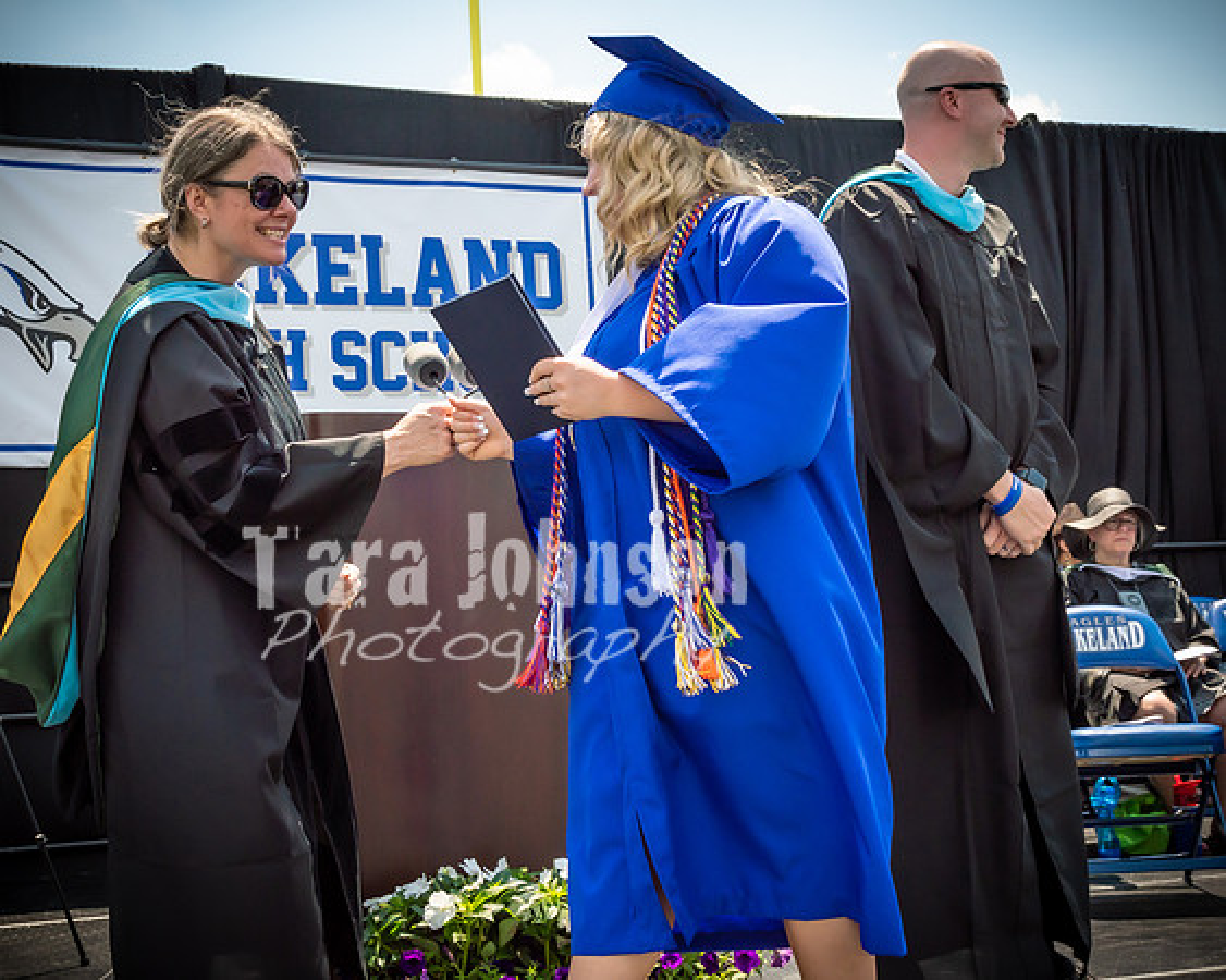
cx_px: 643
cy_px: 488
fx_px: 1841
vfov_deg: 29.8
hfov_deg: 36.8
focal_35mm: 51
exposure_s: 1/800
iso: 200
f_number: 7.1
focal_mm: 24
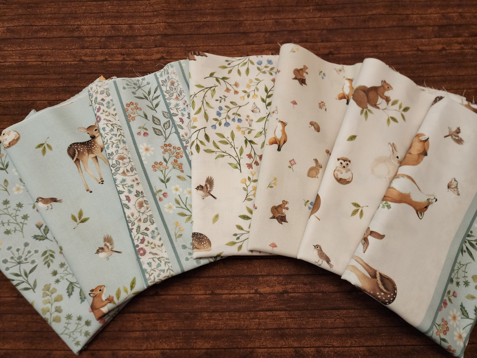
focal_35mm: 23
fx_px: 317
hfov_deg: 73.9
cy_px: 179
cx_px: 238
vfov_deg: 58.9
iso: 500
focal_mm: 6.4
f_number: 1.8
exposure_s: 1/120
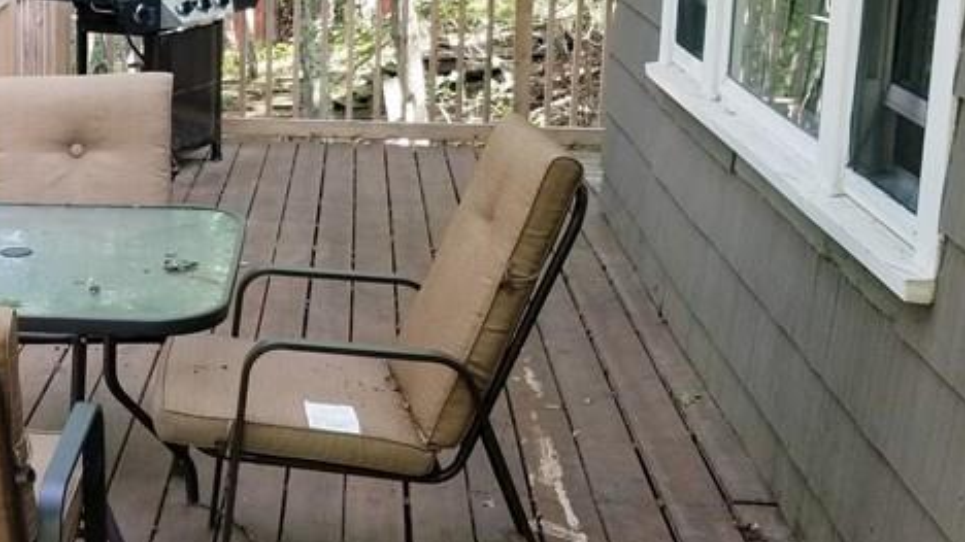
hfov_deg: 31.4
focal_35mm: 62
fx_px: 1586
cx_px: 12
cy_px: 194
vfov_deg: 19.4
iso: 50
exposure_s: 1/103
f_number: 1.7
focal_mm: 4.25
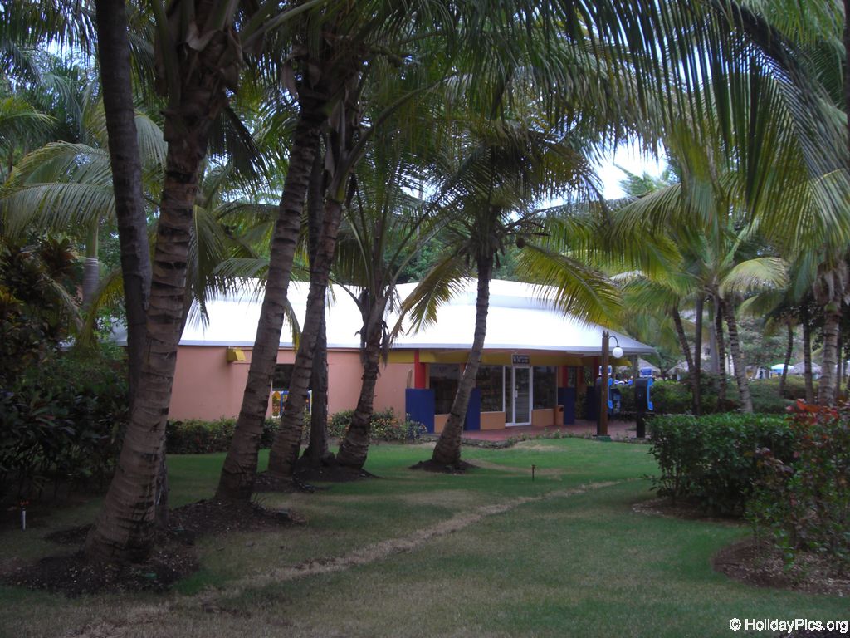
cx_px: 425
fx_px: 933
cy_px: 319
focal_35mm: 38
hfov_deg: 49.0
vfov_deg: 37.7
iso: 64
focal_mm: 6.2
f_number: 2.7
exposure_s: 1/125
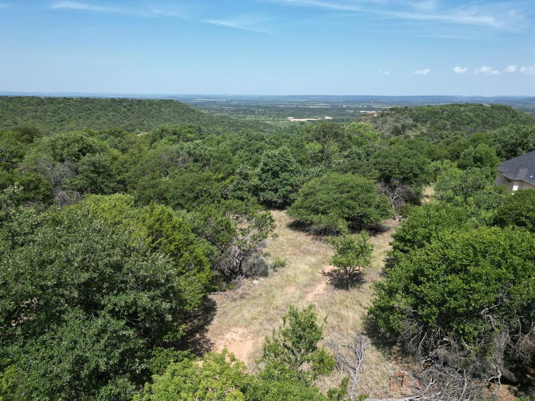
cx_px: 268
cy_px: 200
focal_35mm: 24
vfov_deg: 56.8
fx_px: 371
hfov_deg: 71.6
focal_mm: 6.72
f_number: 1.7
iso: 100
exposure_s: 1/2000
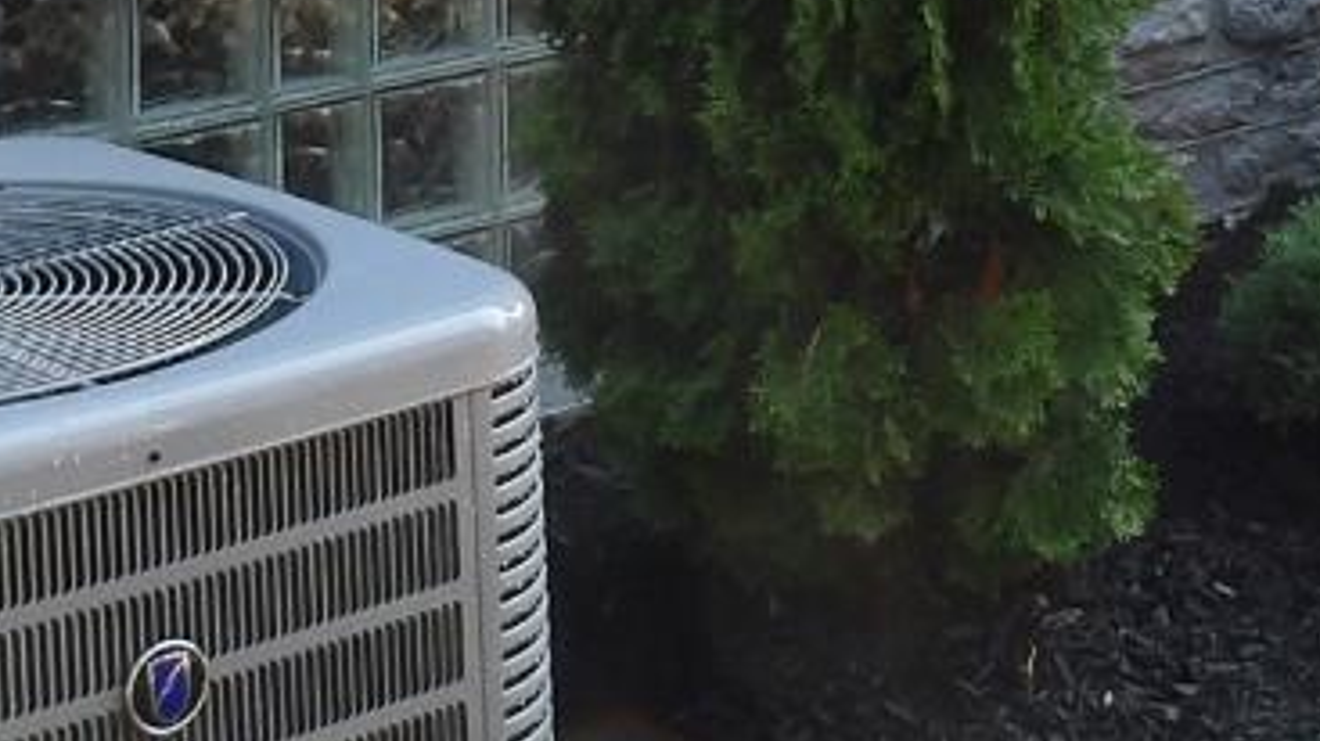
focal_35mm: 107
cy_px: -451
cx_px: 647
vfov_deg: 10.8
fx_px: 3743
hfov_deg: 20.0
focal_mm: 4.3
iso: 100
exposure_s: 1/117
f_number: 3.2
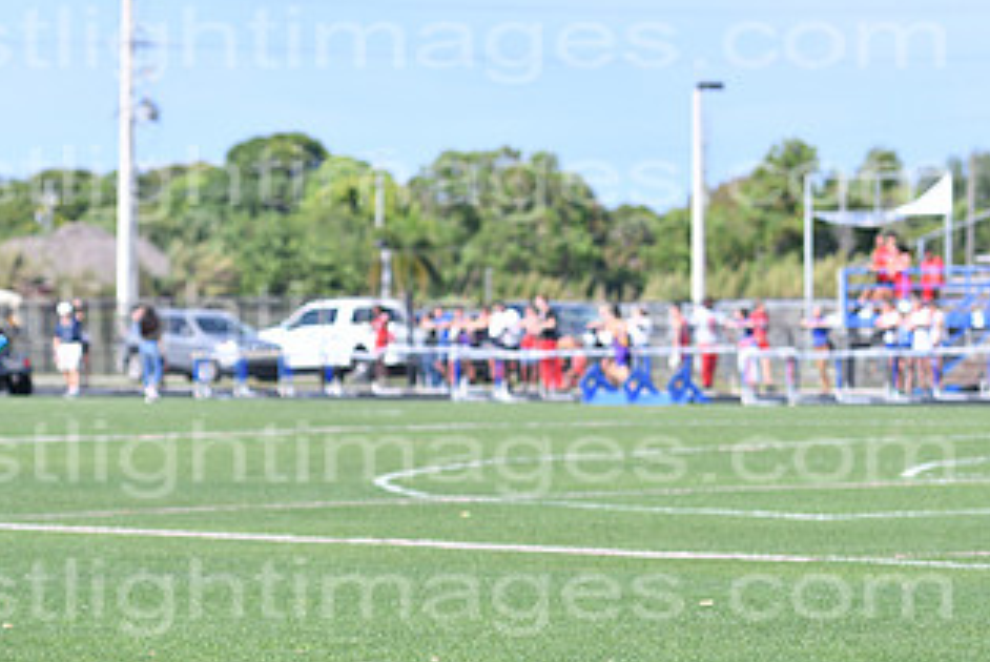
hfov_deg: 7.8
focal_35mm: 263
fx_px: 7237
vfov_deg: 5.2
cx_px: 246
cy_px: 528
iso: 200
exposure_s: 1/2000
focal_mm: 95
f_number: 4
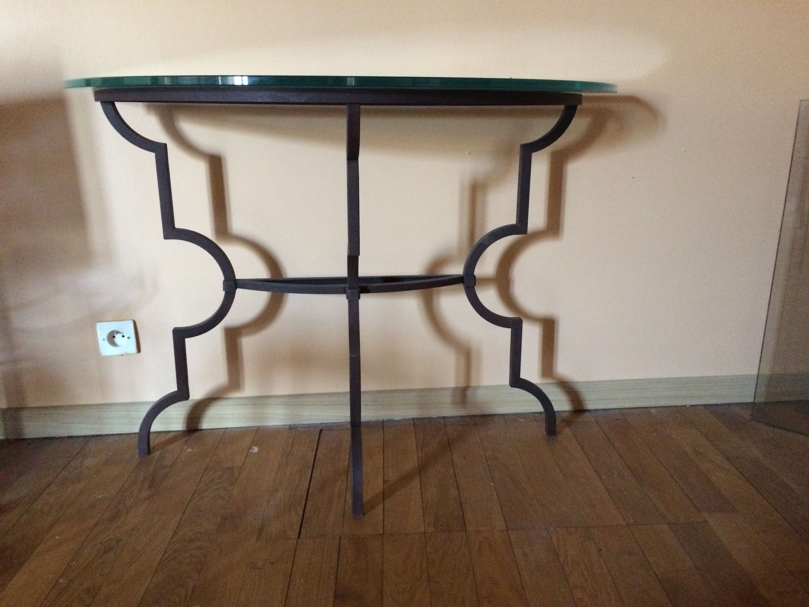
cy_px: 304
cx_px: 404
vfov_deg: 48.2
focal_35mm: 29
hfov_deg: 61.7
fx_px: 678
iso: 400
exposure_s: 1/17
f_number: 2.2
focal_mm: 4.15
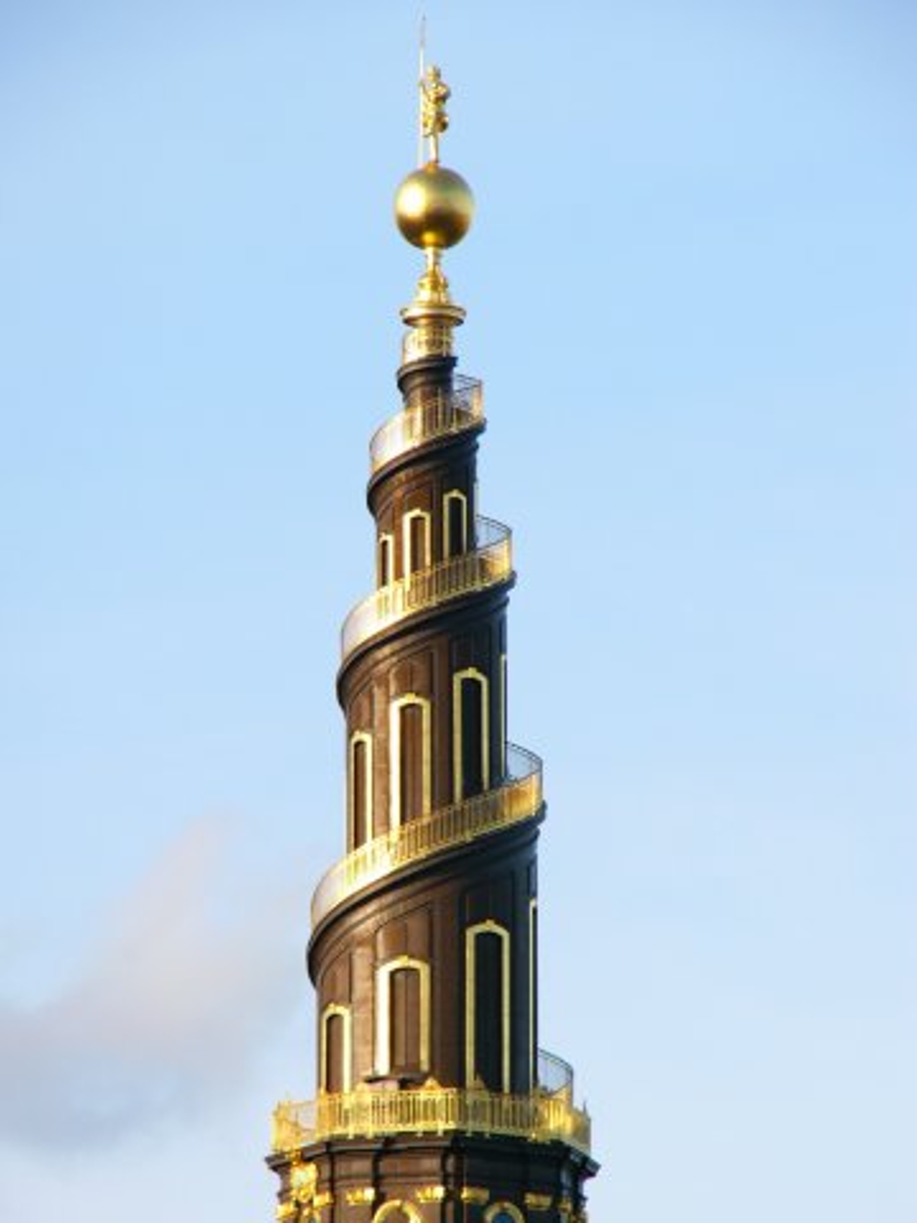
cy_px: 612
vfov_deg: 6.4
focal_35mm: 310
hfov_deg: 4.8
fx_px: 10949
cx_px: 458
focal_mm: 51.6
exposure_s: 1/250
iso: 50
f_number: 4
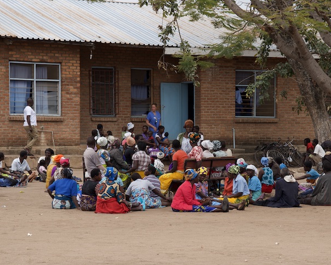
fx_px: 1284
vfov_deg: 11.8
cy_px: 169
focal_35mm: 131
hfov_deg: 14.7
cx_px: 201
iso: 160
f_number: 5.6
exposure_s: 1/500
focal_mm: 82
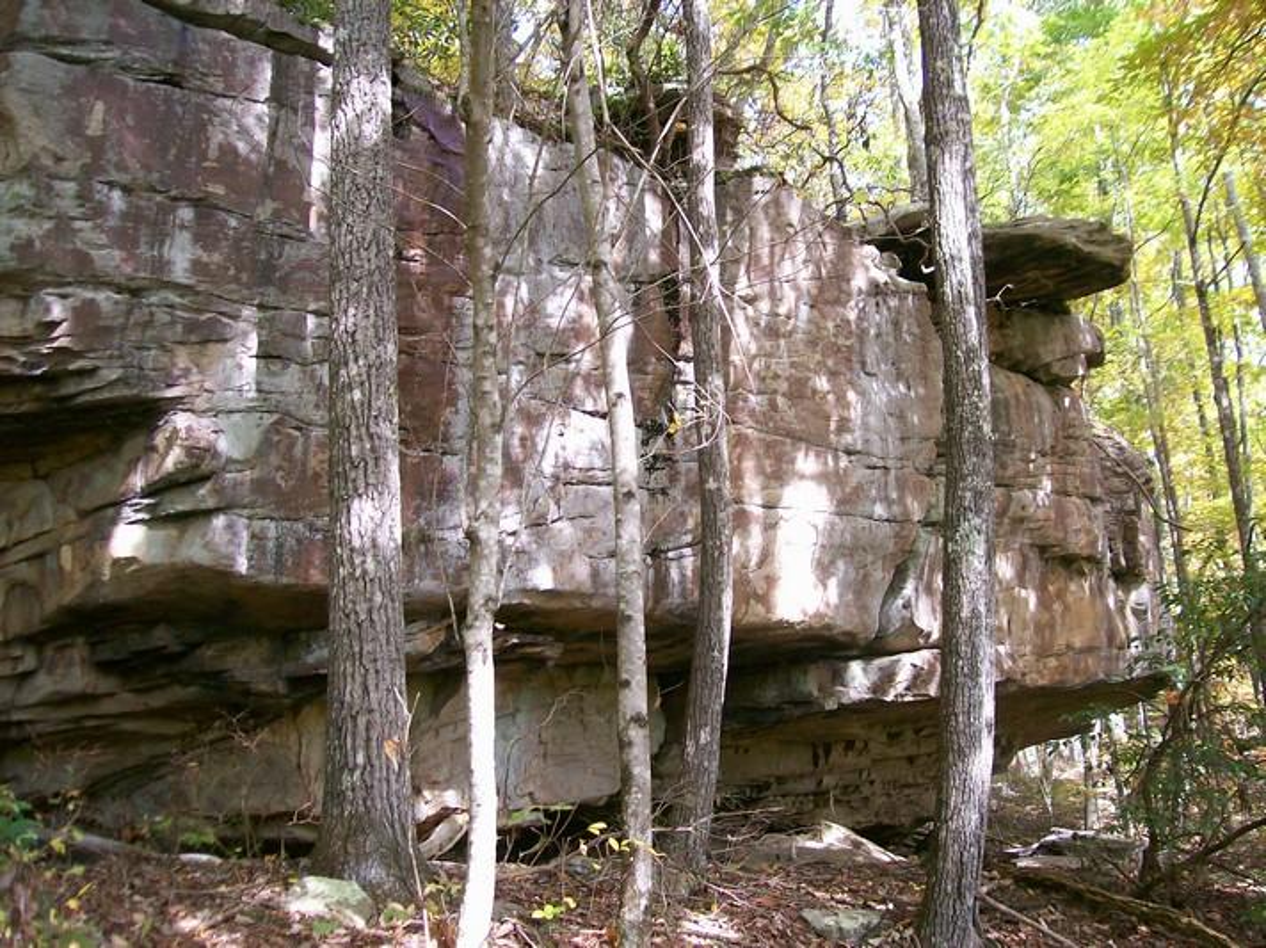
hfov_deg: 51.4
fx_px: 1316
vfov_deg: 39.6
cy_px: 474
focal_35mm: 36
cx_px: 633
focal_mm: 6
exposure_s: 1/66.6
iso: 80
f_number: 2.7
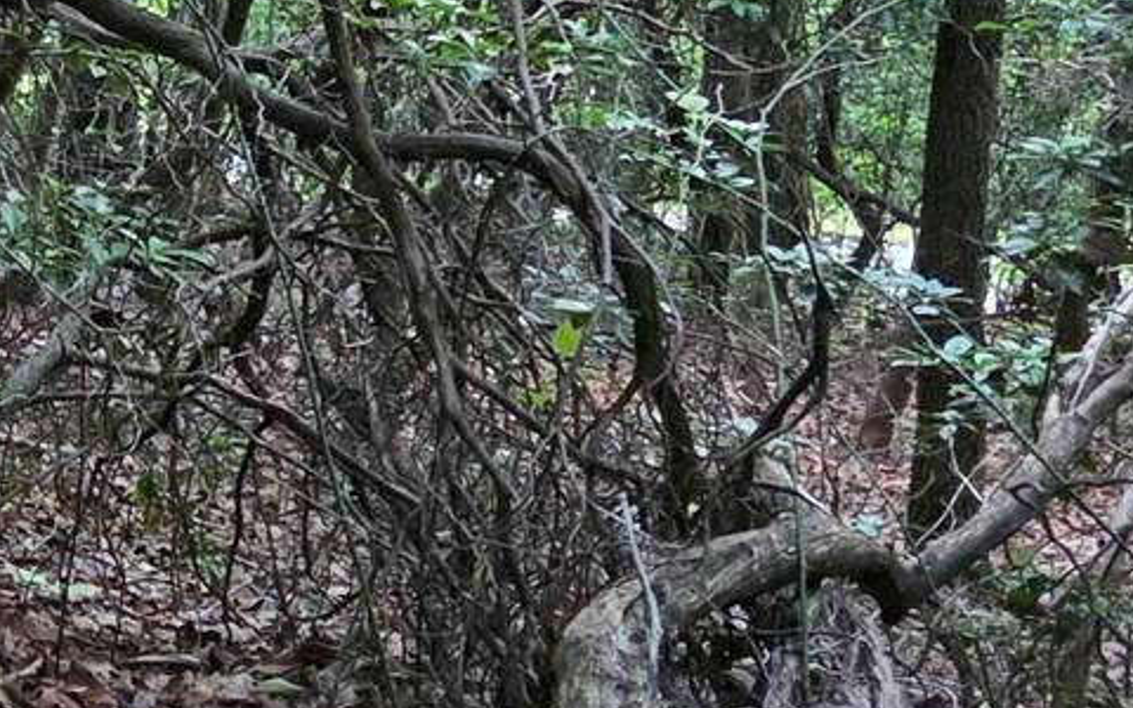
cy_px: -130
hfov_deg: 15.2
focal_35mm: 104
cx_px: -1270
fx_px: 3211
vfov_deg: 12.3
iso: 1600
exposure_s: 1/60
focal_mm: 6.3
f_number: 1.7
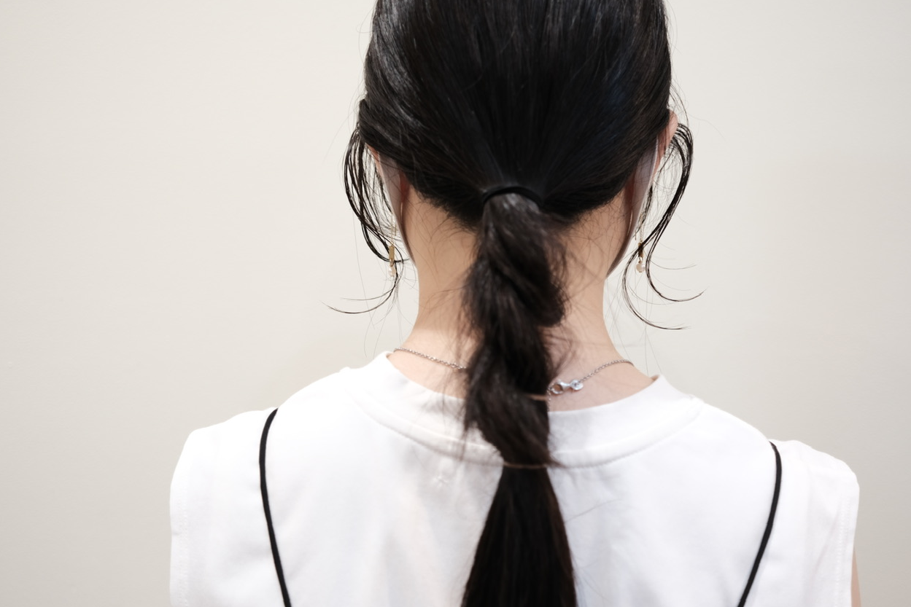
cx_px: 462
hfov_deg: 46.4
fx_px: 1063
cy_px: 302
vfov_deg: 31.9
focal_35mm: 42
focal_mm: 27
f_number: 2.8
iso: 250
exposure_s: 1/52
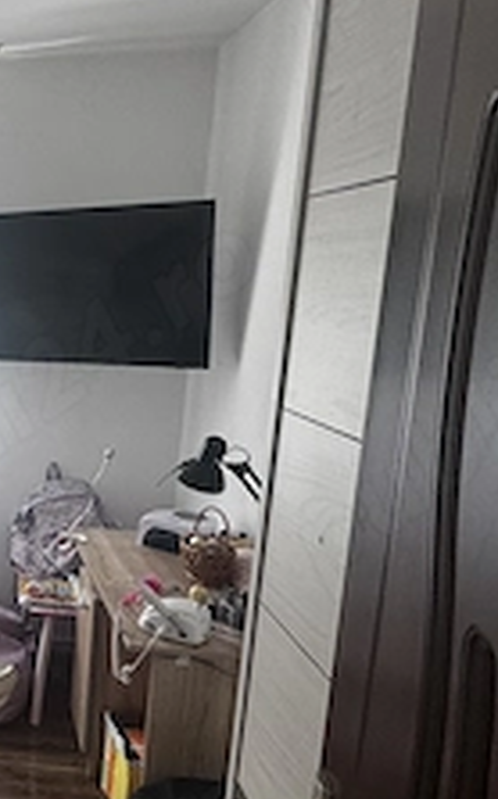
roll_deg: -0.2
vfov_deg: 49.2
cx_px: -229
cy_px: 441
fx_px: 870
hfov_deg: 25.1
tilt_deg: -10.5
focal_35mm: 40
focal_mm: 2.22
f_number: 2.2
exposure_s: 1/99
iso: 64
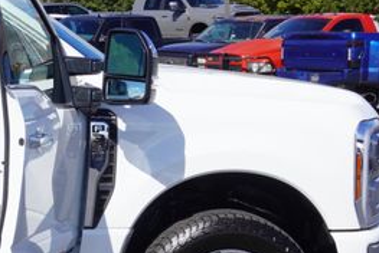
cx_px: -23
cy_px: 154
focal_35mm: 117
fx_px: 1233
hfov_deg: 17.0
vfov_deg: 11.7
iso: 100
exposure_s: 1/160
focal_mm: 32
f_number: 11
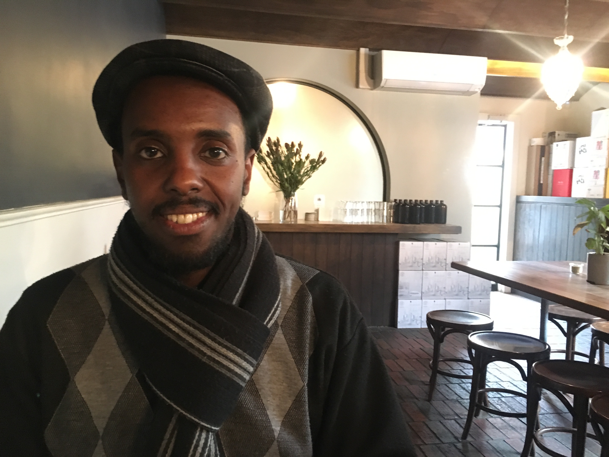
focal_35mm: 29
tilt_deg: -5.4
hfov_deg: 61.7
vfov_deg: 48.2
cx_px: 304
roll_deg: -1.5
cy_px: 228
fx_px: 510
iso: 500
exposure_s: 1/17
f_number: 2.2
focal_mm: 4.15
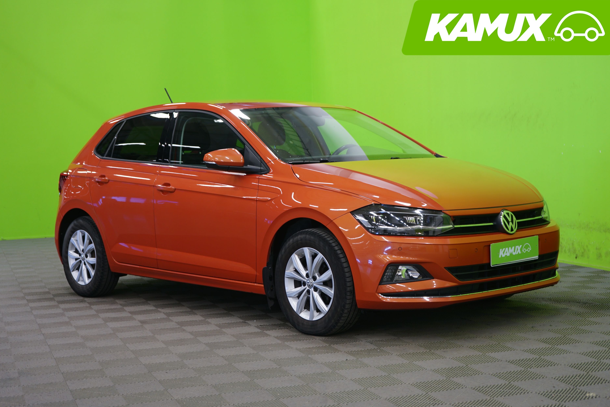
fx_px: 966
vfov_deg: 23.8
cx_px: 321
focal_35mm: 57
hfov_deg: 35.0
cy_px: 194
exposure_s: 1/8
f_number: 5
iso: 400
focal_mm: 54
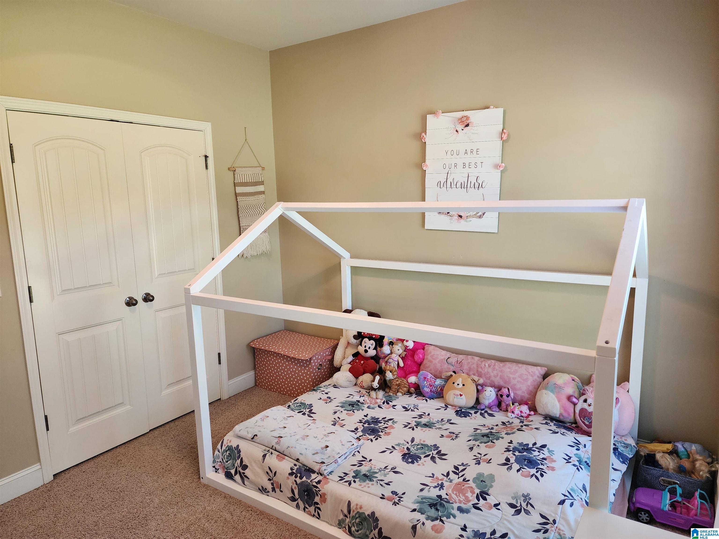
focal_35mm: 23
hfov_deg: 73.9
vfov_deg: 58.9
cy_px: 270
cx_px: 360
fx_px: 478
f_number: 1.8
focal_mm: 6.4
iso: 400
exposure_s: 1/120
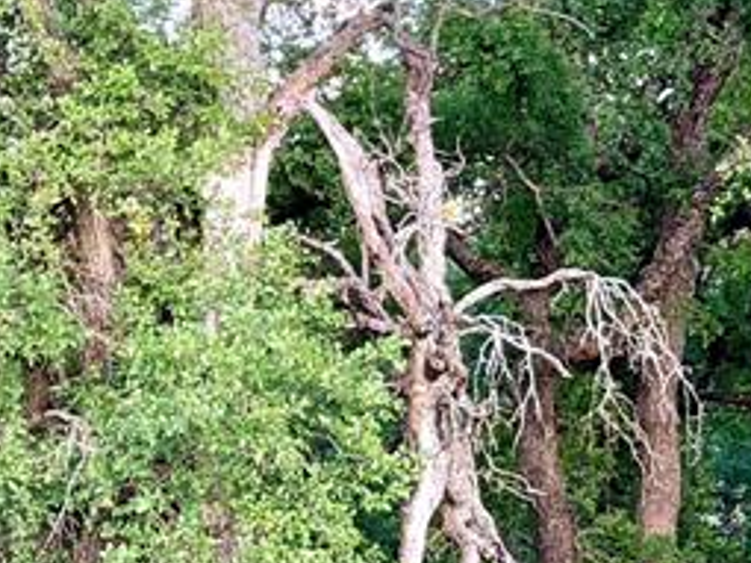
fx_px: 4185
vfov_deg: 7.7
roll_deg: -3.5
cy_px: 360
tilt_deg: +2.8
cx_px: -533
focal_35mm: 193
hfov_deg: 9.8
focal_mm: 6.76
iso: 125
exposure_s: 1/185
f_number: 1.78
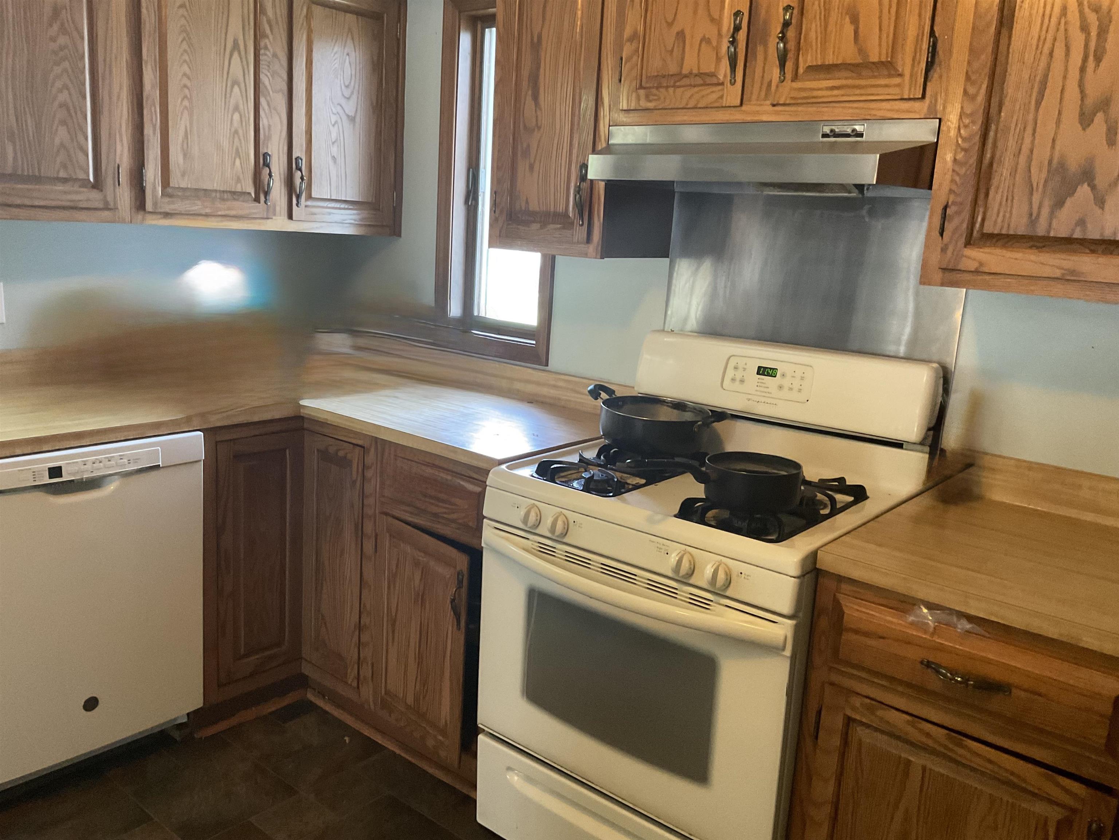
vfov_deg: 48.2
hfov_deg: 61.7
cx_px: 560
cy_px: 420
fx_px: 937
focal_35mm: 29
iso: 320
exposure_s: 1/40
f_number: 1.8
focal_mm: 3
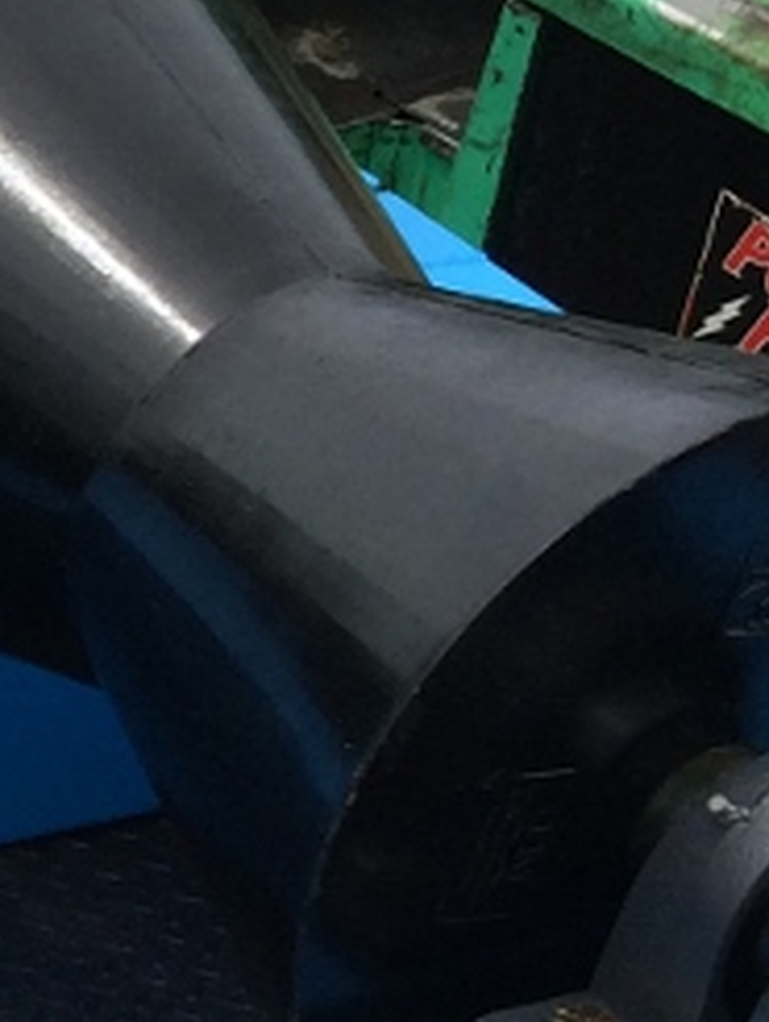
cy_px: 607
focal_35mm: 156
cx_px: -1052
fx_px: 4613
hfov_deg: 8.7
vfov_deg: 12.6
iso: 40
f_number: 2.2
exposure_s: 1/1642
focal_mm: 4.12
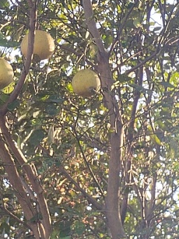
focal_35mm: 146
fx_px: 1007
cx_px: 58
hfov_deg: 10.1
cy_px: 76
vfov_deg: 13.5
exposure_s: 1/238
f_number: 1.8
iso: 100
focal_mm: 4.75
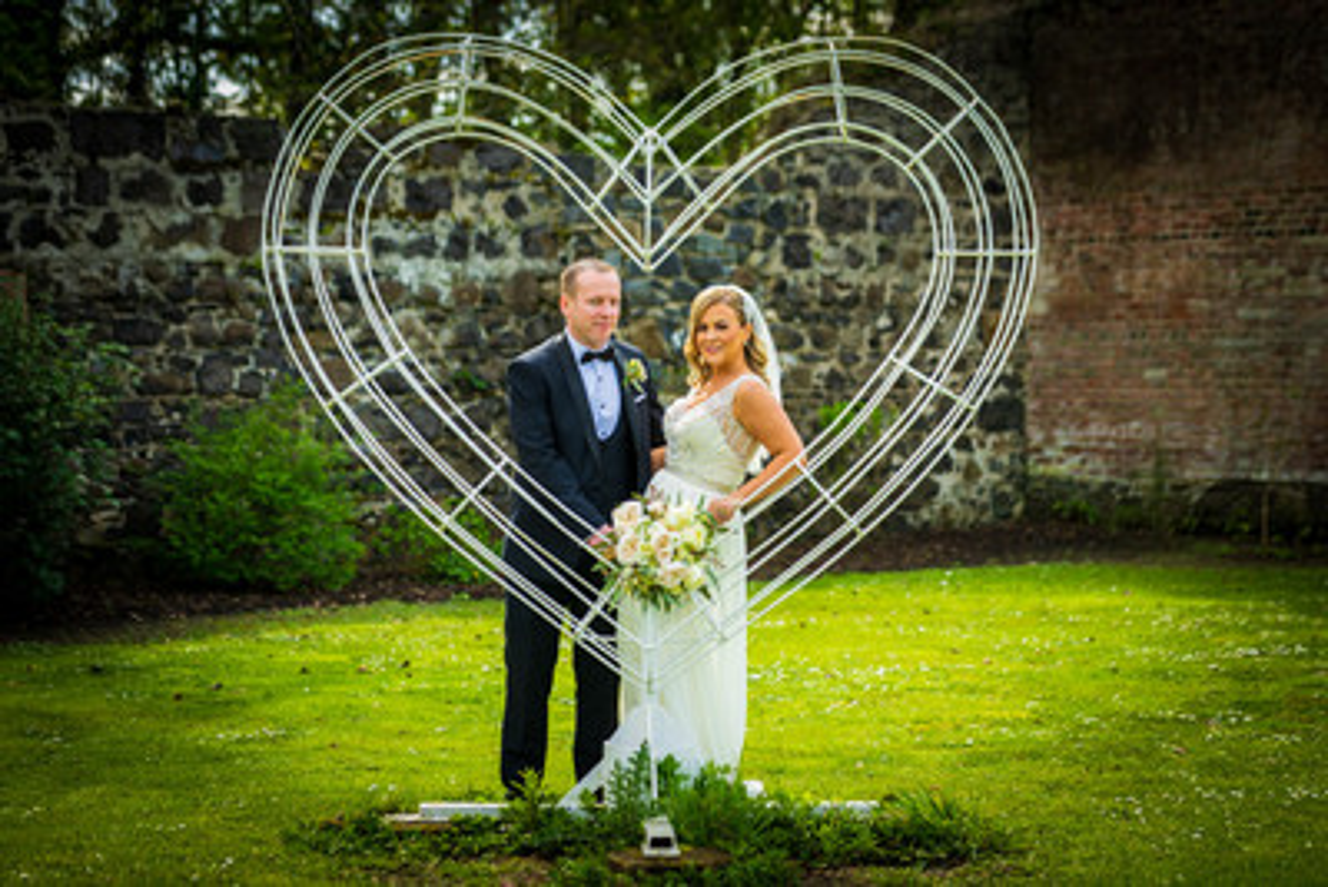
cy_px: 465
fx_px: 3481
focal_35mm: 94
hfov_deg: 21.6
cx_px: 641
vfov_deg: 14.5
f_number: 2.8
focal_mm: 86
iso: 100
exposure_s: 1/400
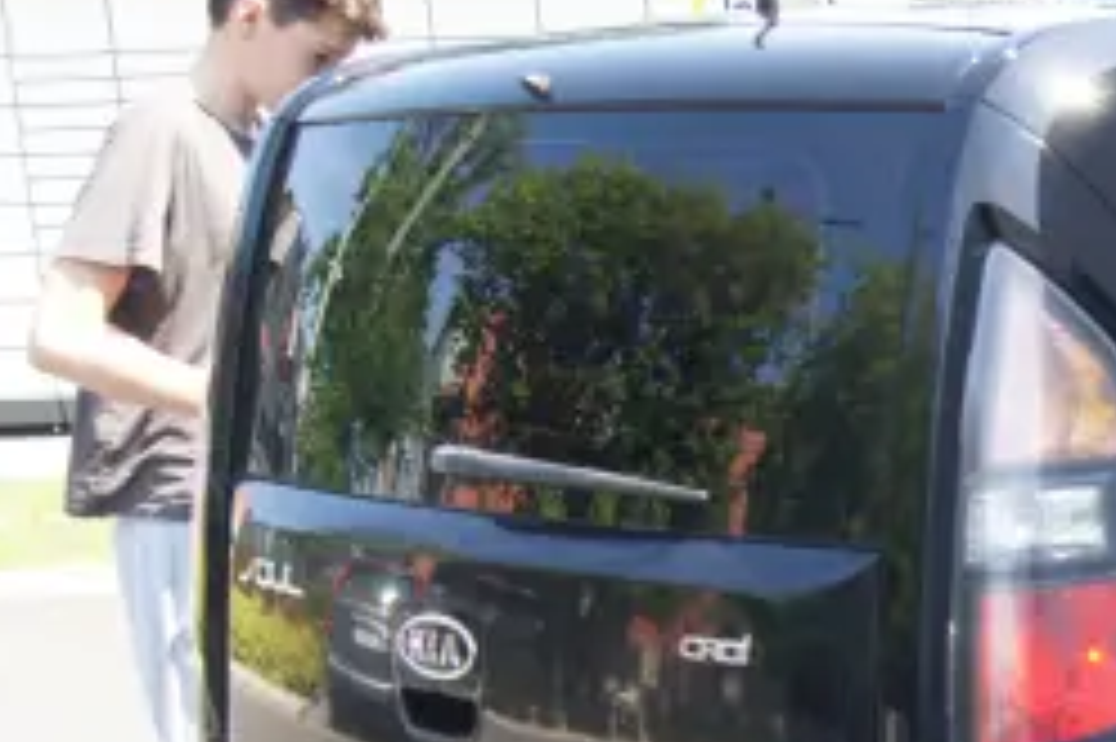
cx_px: 1377
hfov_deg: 21.9
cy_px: 800
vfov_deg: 15.6
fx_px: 2633
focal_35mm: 85
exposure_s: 1/60
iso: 100
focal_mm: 22
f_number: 5
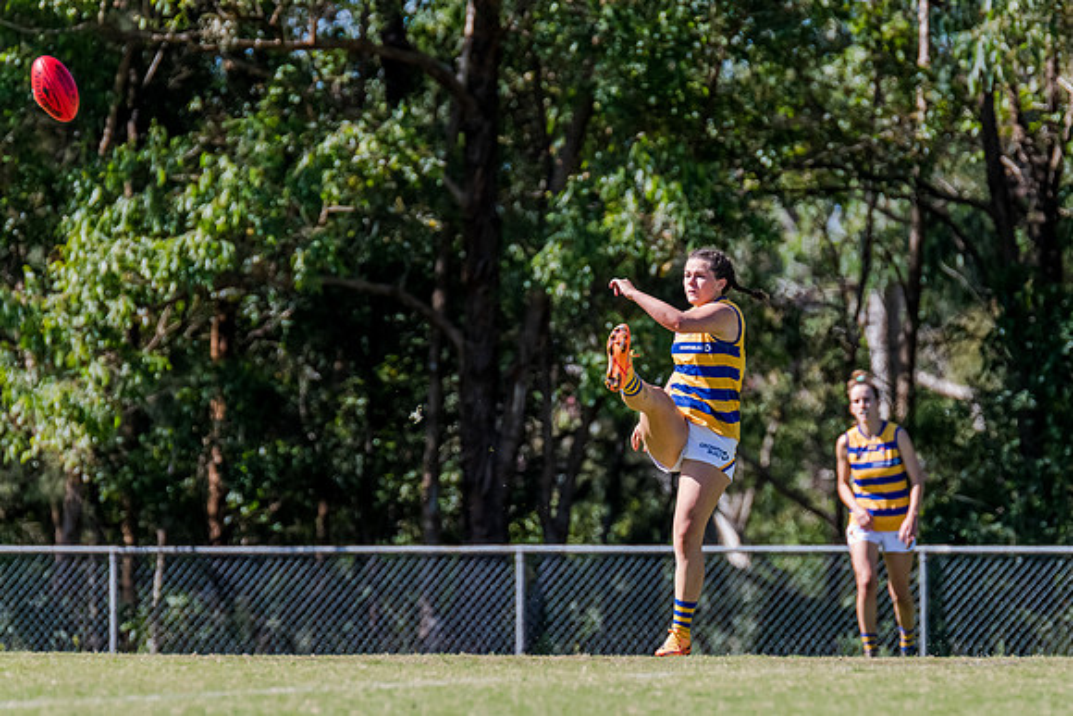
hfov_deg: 3.8
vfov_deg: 2.5
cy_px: 462
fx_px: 16160
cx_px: 692
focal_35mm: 542
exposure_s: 1/1600
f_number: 6.3
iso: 800
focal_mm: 420
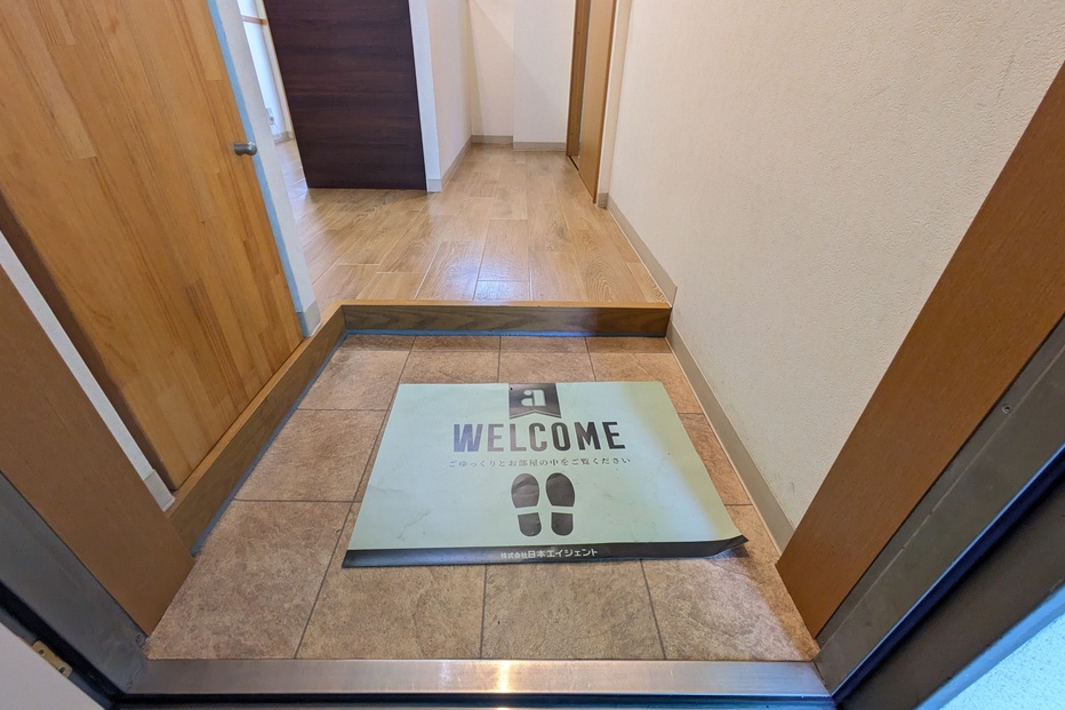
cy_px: 343
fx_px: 444
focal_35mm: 15
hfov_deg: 100.4
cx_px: 519
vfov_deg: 77.3
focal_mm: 1.83
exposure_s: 1/60
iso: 296
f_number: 2.2
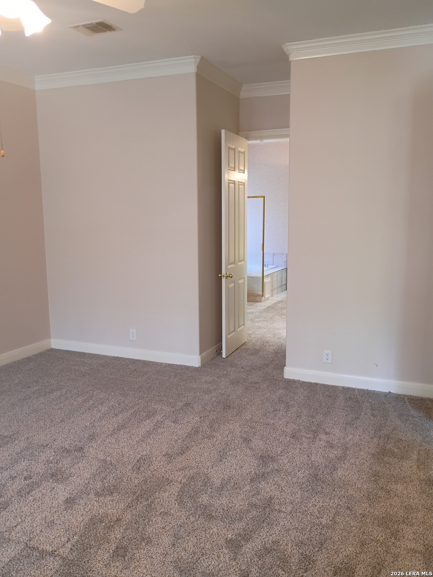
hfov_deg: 48.2
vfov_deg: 61.7
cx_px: 216
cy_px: 288
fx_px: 484
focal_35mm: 29
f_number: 1.8
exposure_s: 1/30
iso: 799
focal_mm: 4.27
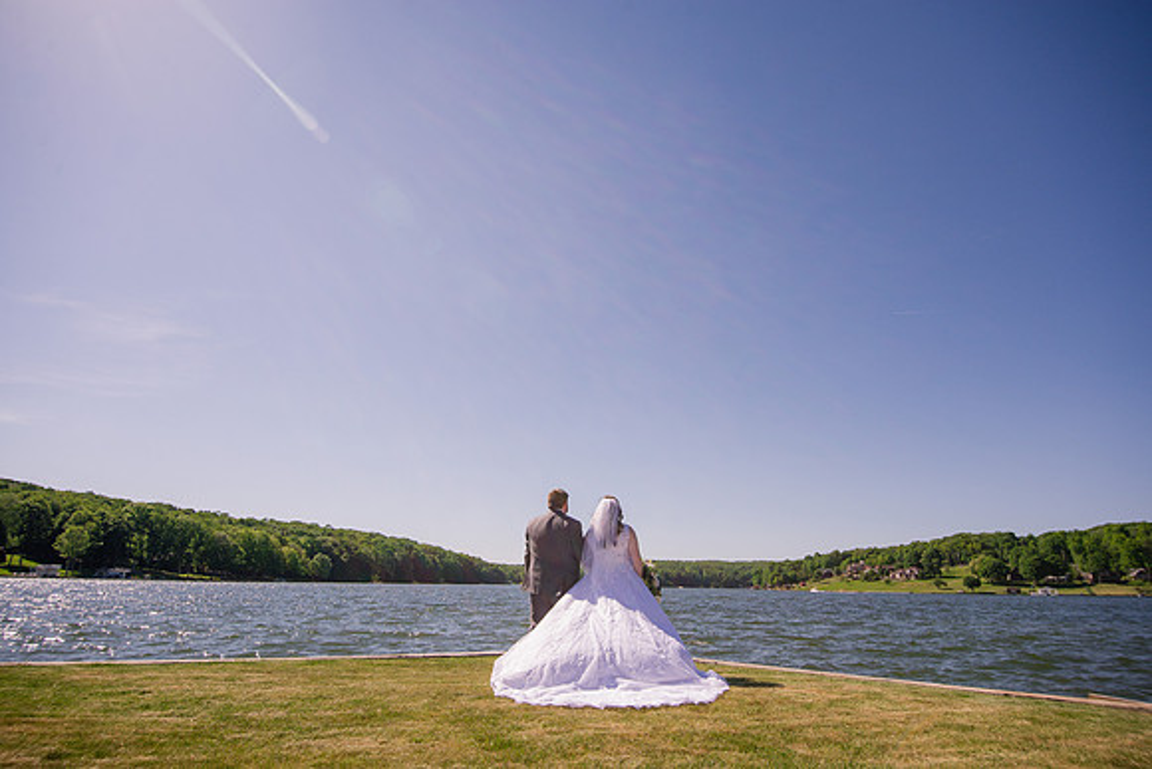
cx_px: 576
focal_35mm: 20
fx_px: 640
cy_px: 384
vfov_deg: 62.0
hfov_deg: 84.0
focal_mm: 20
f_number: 9
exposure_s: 1/1000
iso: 250
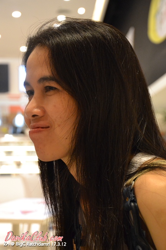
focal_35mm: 68
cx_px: 83
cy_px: 125
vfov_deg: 29.9
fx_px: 467
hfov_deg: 20.2
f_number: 4.8
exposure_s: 1/125
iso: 3200
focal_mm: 45
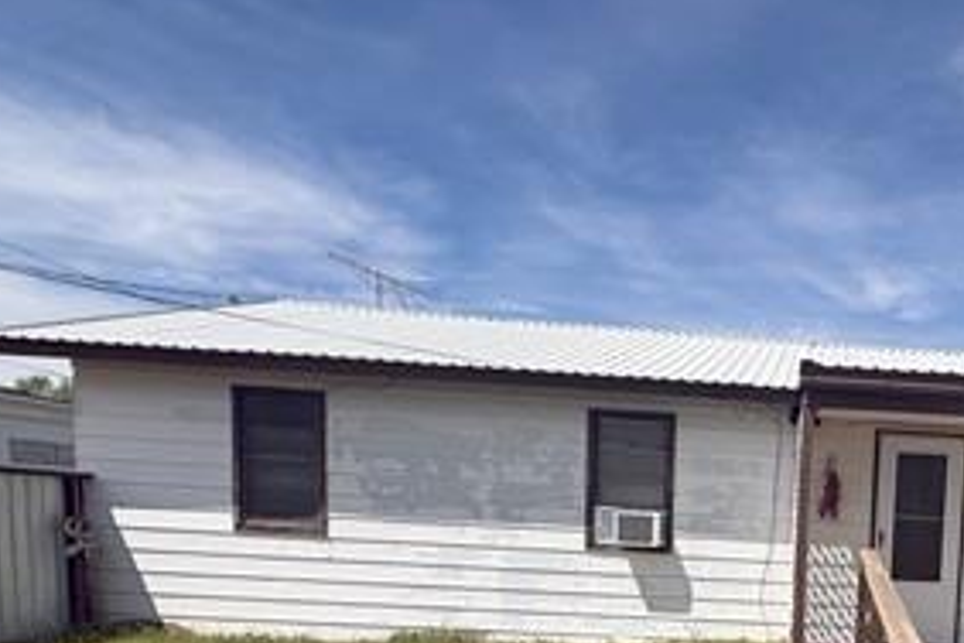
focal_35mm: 33
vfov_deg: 36.5
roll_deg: -3.3
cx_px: 875
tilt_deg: -4.9
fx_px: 884
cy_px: 622
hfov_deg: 50.5
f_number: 2.2
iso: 50
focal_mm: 2.22
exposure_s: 1/3247
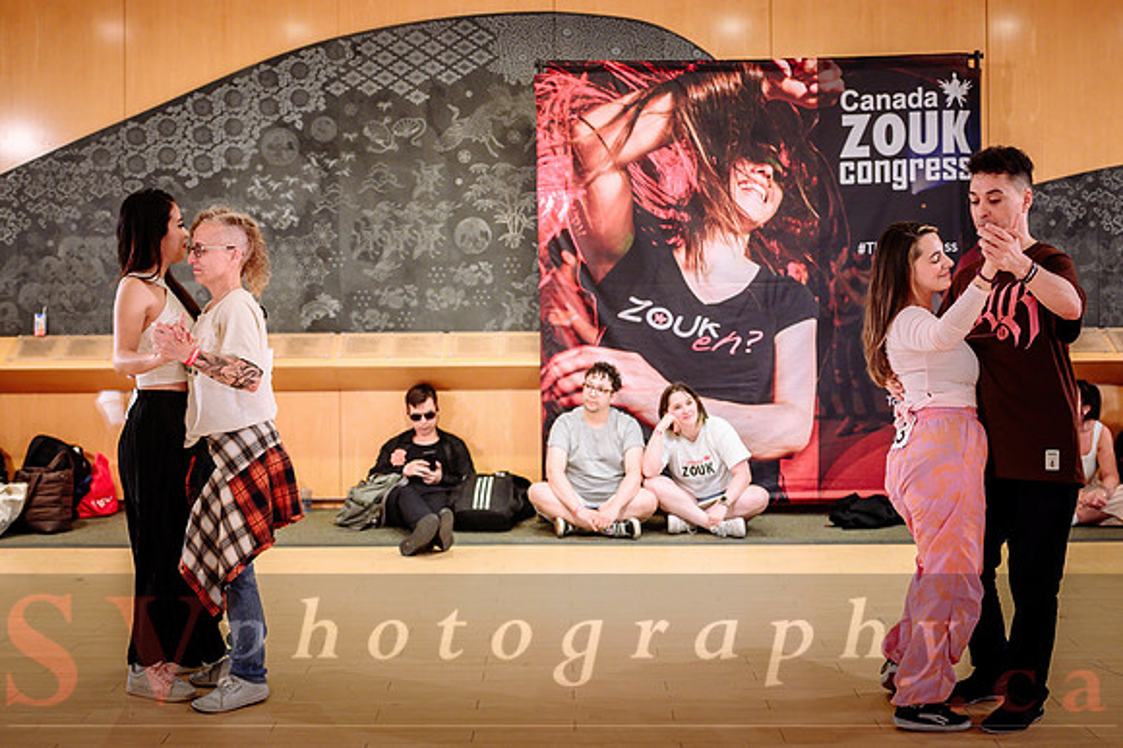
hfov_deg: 44.8
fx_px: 1362
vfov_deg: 30.7
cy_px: 379
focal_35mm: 44
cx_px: 546
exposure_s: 1/250
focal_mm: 28
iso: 1250
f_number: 2
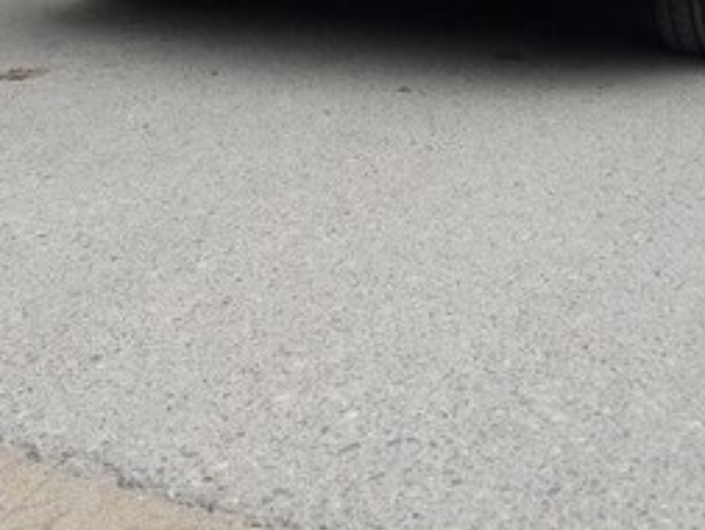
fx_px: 1487
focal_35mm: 73
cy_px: -49
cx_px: 410
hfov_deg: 26.6
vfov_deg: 19.4
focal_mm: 3.7
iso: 40
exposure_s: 1/703
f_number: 1.9
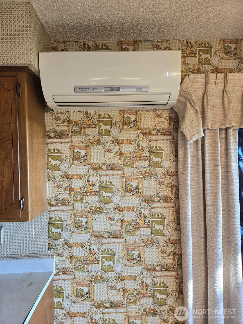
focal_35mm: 23
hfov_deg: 58.9
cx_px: 122
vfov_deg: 73.9
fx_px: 215
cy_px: 162
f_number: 1.8
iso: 64
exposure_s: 1/120
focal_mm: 5.4
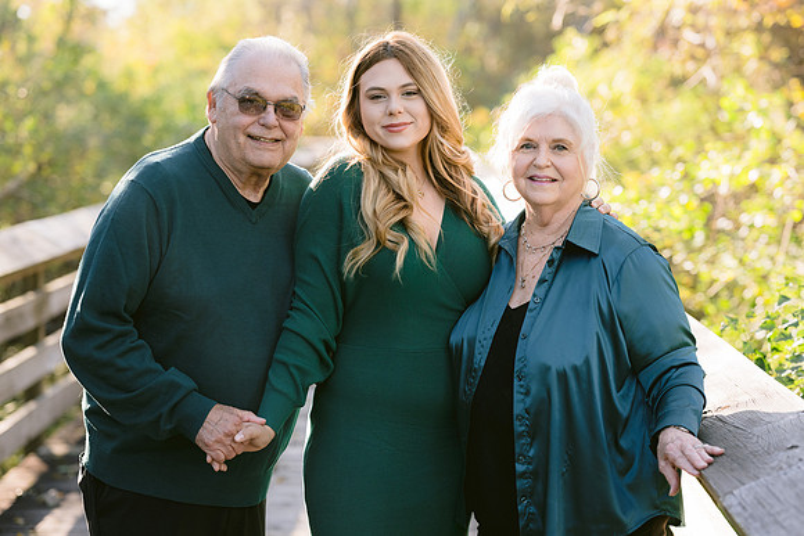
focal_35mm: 85
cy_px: 268
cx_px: 402
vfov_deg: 16.1
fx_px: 1899
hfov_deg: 23.9
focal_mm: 85
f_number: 2.8
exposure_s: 1/800
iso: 400
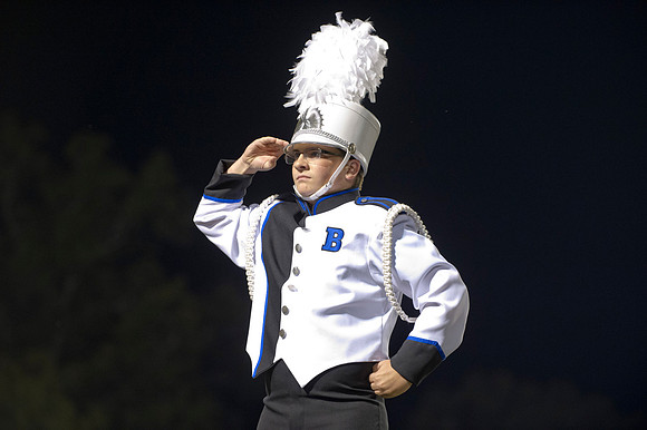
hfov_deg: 13.7
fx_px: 2694
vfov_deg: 9.1
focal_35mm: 150
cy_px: 215
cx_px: 324
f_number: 3.2
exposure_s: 1/125
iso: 3200
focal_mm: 150
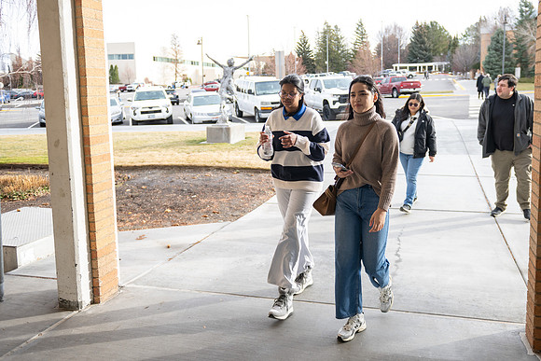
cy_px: 138
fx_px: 445
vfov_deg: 43.8
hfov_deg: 61.8
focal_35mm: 30
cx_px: 334
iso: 250
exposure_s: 1/640
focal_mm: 24
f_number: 3.2
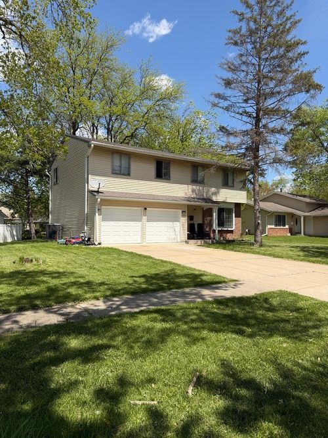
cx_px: 164
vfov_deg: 71.6
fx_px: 303
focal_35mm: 24
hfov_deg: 56.8
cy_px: 219
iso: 80
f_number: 1.78
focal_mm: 6.76
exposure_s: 1/3759
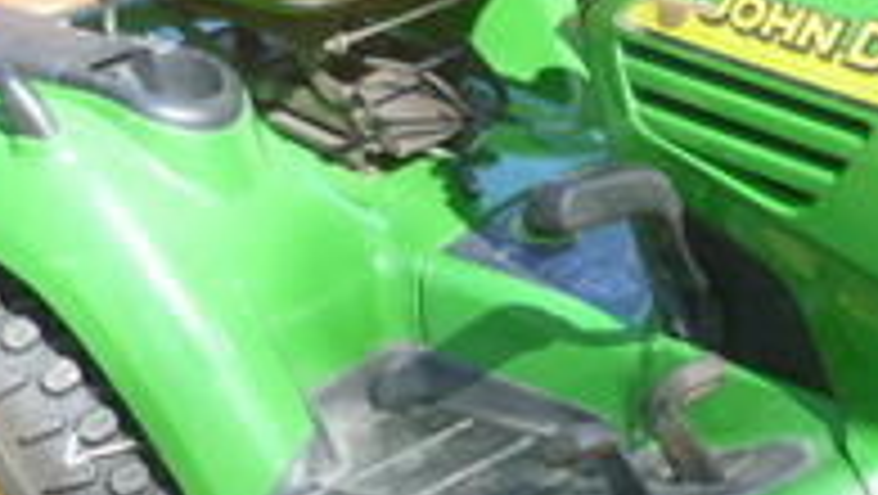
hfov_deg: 24.5
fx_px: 1980
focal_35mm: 85
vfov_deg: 14.2
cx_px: 725
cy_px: 405
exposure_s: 1/125
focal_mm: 5
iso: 80
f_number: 2.8
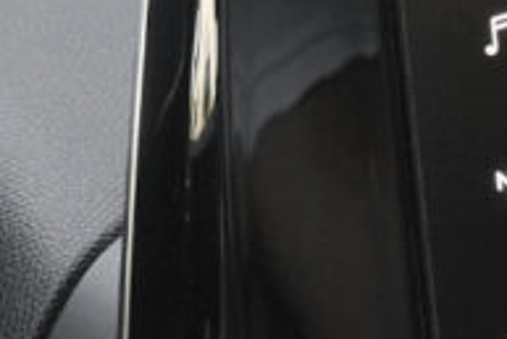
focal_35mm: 186
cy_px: 382
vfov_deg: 7.3
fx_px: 2621
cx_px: 1135
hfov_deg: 9.9
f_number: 9
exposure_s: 1/100
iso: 2000
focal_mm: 23.5
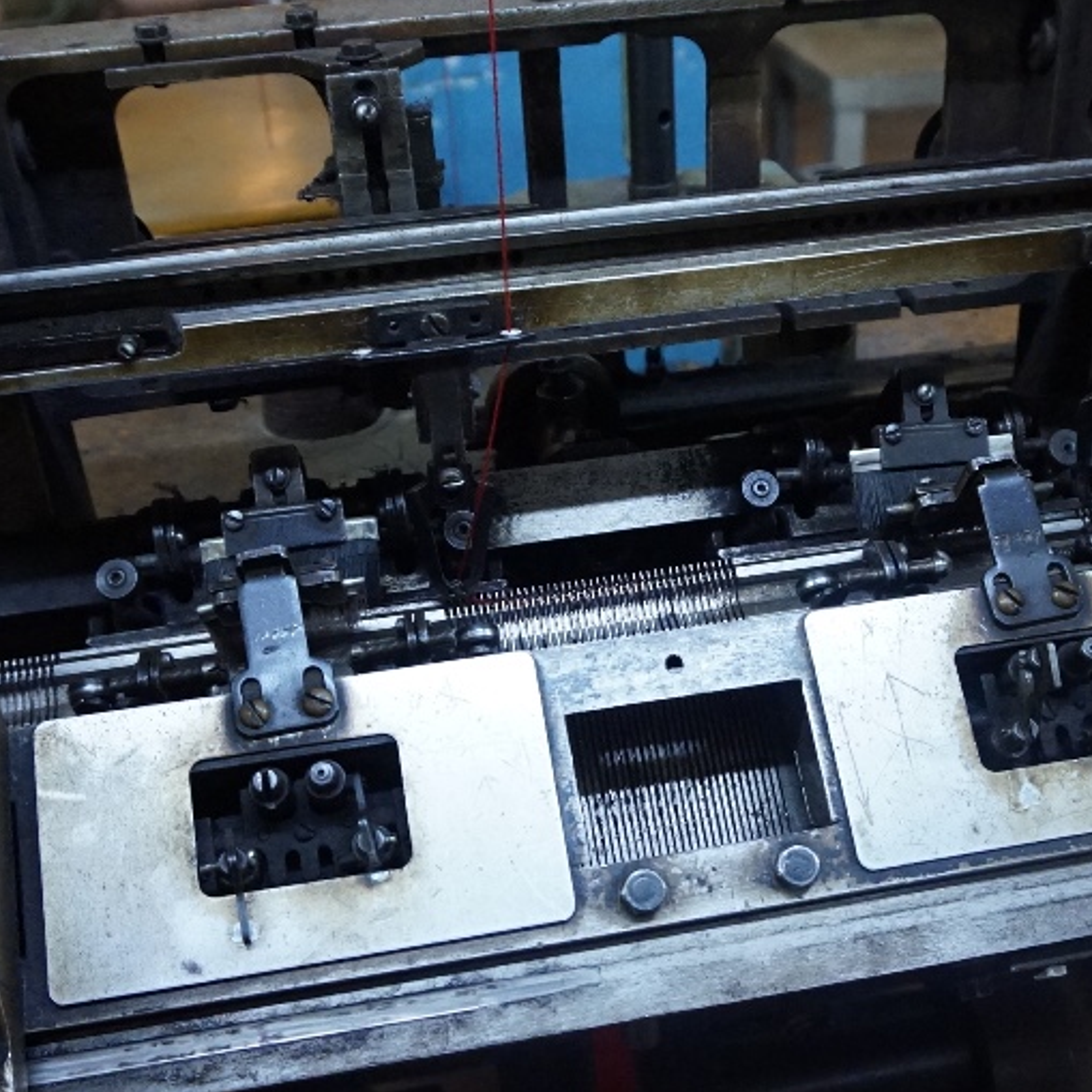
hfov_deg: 40.9
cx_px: 601
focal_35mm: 41
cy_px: 578
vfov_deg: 40.9
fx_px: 1463
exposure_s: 1/60
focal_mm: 16
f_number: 3.5
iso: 3200
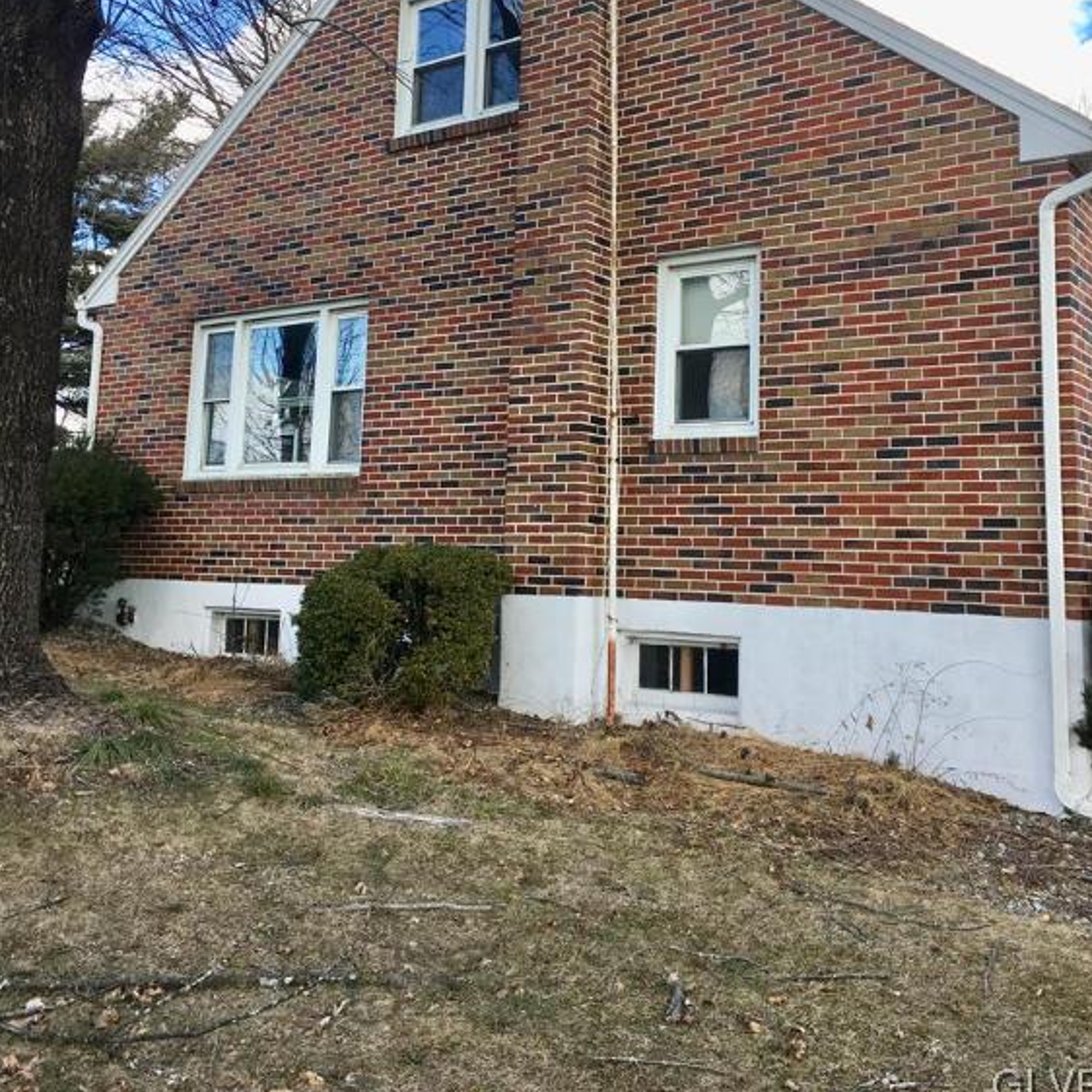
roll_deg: -0.3
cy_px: 383
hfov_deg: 47.2
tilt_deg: +8.3
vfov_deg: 46.6
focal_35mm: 35
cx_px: 556
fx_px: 1249
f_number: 2.2
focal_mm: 4.15
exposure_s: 1/370
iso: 25
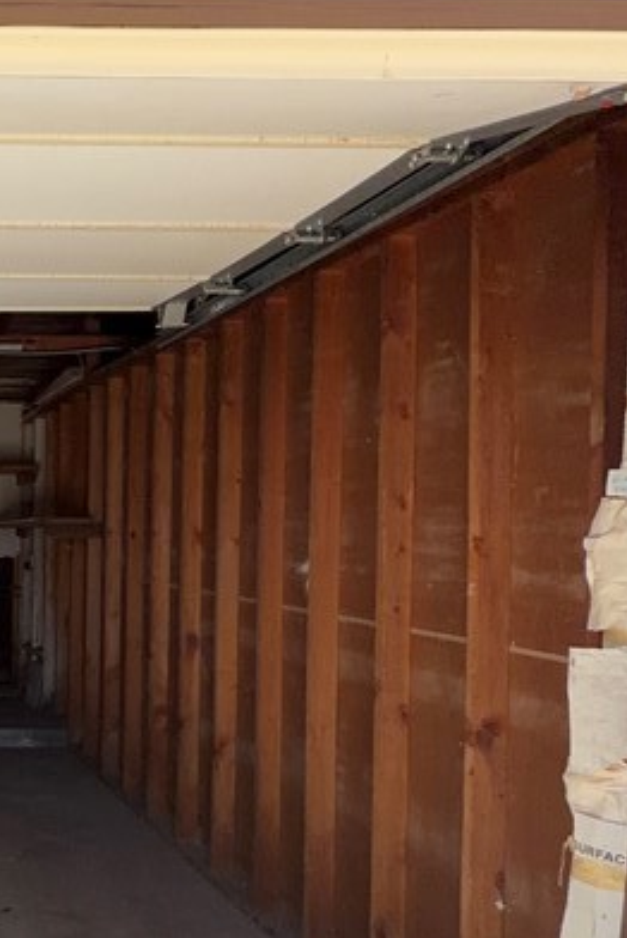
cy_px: 546
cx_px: -172
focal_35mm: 38
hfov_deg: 29.0
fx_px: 991
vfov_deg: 50.4
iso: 40
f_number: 2.2
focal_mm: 2.22
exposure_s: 1/664
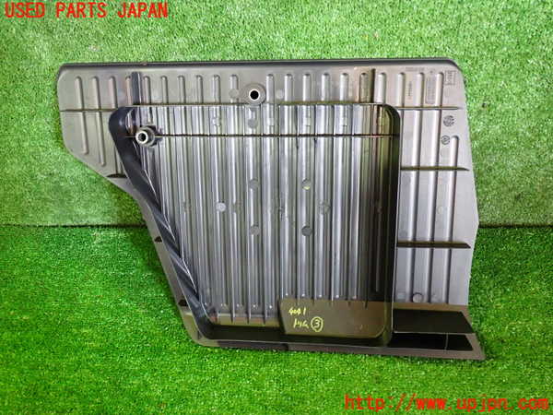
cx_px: 276
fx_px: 479
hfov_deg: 60.0
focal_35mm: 30
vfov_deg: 46.8
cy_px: 208
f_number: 2.3
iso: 800
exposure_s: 1/30
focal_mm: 5.4
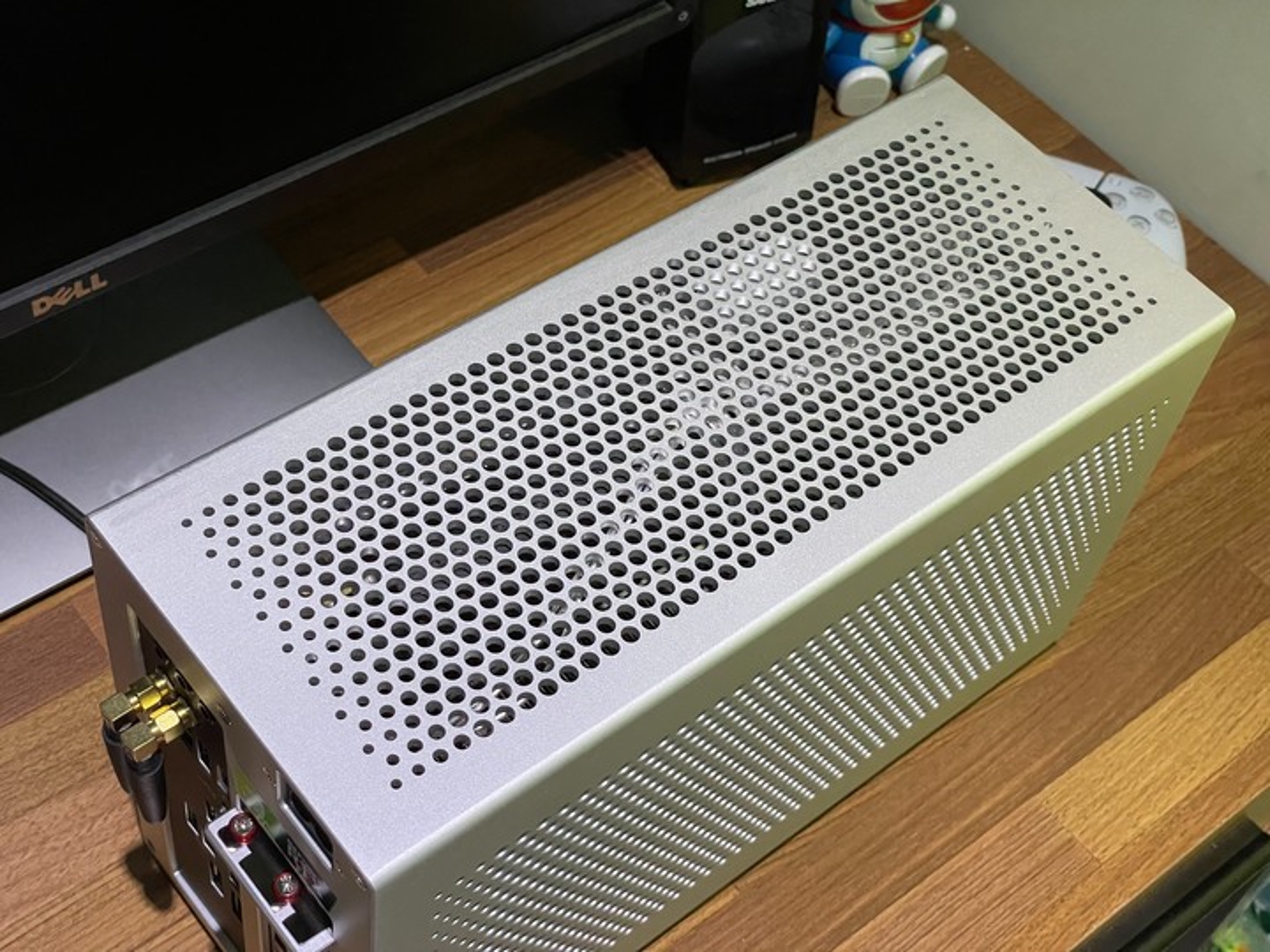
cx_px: 635
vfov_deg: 28.0
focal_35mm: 52
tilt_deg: -52.3
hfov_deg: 36.8
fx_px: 1908
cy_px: 476
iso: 500
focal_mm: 6
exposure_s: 1/60
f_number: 2
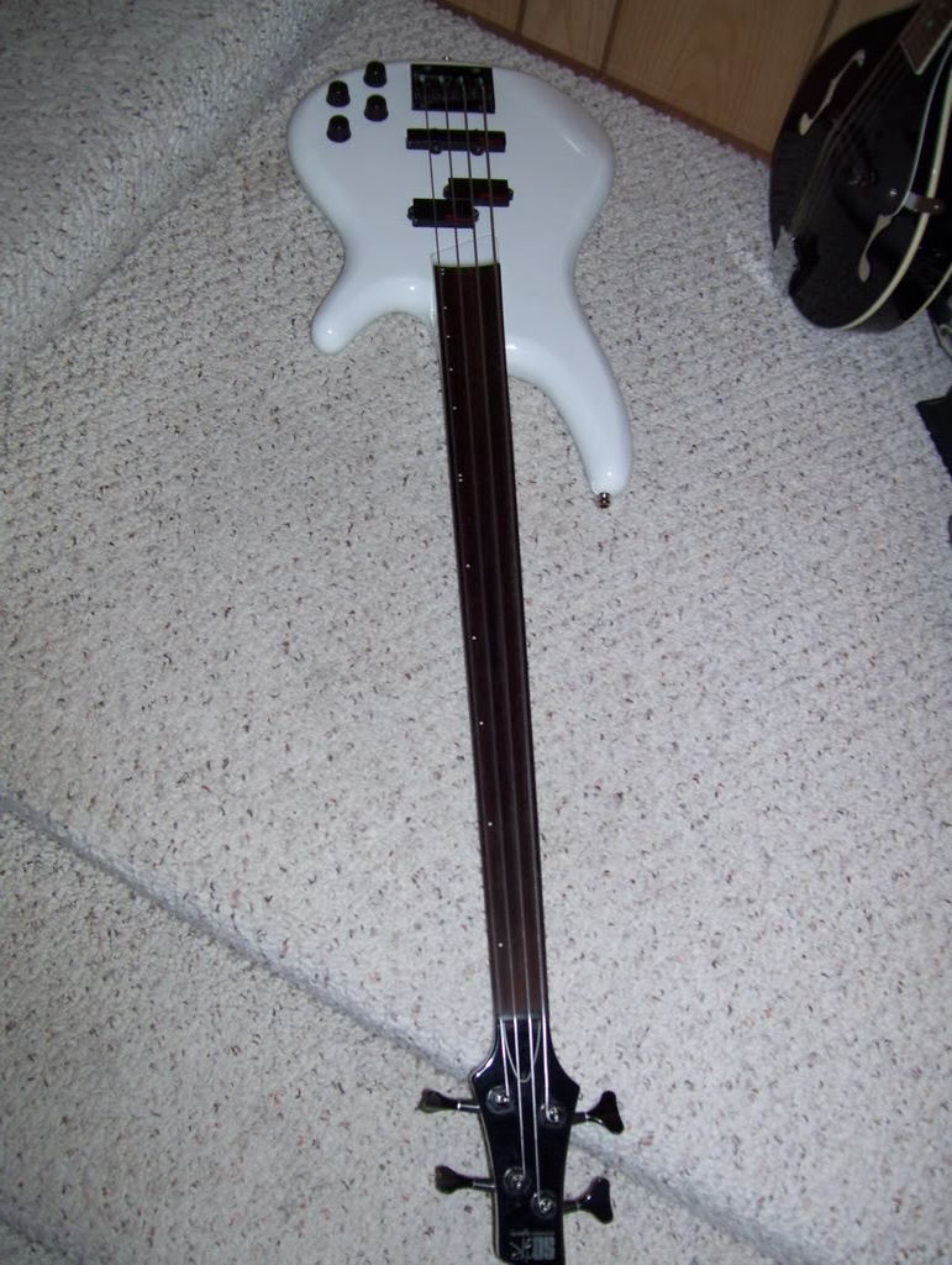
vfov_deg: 51.3
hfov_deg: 39.7
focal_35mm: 36
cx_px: 476
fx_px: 1317
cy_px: 632
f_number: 2.7
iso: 80
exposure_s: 1/60
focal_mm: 6
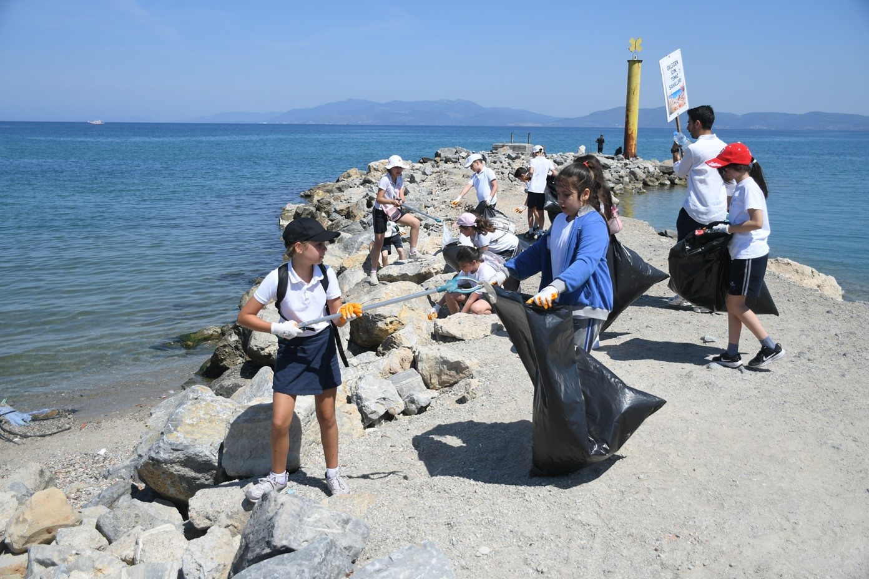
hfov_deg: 57.2
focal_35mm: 33
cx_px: 434
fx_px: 797
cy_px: 290
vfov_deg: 40.0
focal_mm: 22
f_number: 3.5
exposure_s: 1/1600
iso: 100
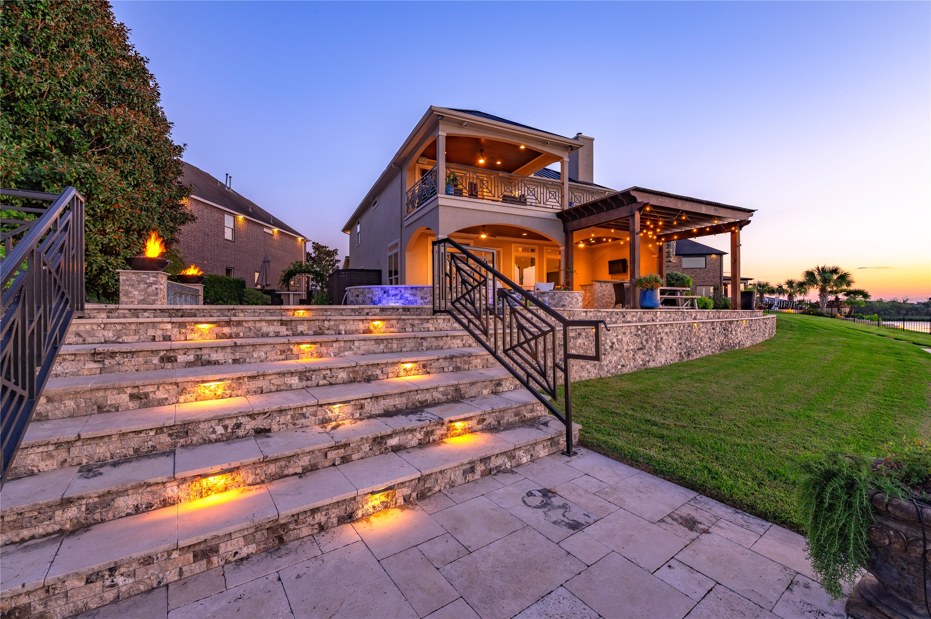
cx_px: 466
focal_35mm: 15
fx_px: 388
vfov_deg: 77.2
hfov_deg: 100.4
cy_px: 310
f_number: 9
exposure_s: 1/4
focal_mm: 15
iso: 125
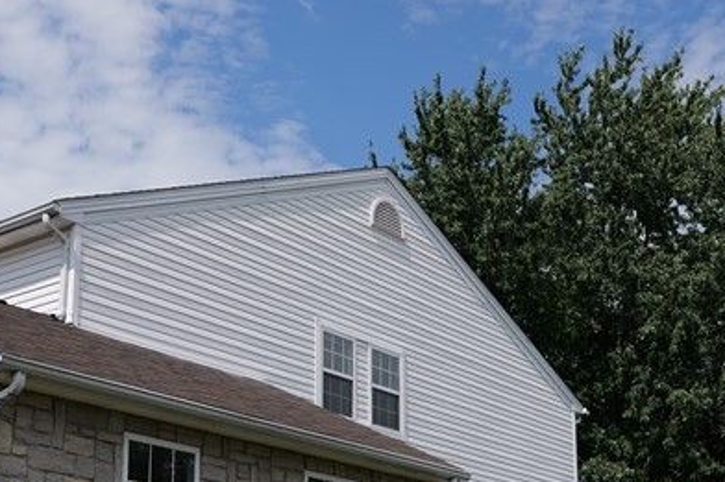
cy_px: 428
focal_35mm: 61
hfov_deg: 32.9
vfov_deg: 21.8
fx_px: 1228
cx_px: 387
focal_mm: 22
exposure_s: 1/640
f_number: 6.3
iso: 100
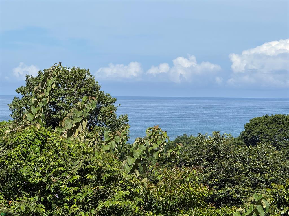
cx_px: 144
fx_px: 1002
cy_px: 108
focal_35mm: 120
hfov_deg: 16.4
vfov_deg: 12.3
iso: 50
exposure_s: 1/2212
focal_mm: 15.66
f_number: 2.8
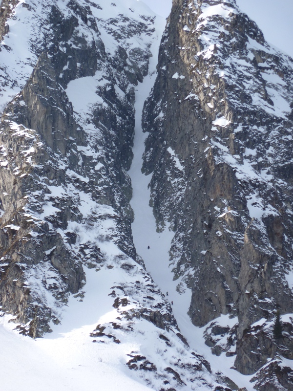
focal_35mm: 278
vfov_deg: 7.1
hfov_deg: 5.3
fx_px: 3137
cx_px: 146
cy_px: 196
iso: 80
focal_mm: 45.7
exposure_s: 1/320
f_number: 4.8
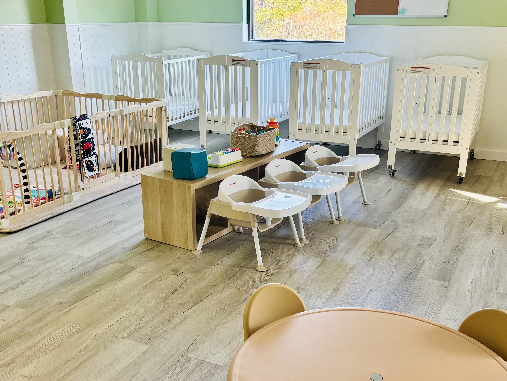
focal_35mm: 39
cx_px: 263
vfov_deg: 36.7
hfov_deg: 47.9
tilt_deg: -21.1
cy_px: 230
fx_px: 571
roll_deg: -0.5
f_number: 1.6
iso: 100
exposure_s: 1/60
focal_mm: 5.96
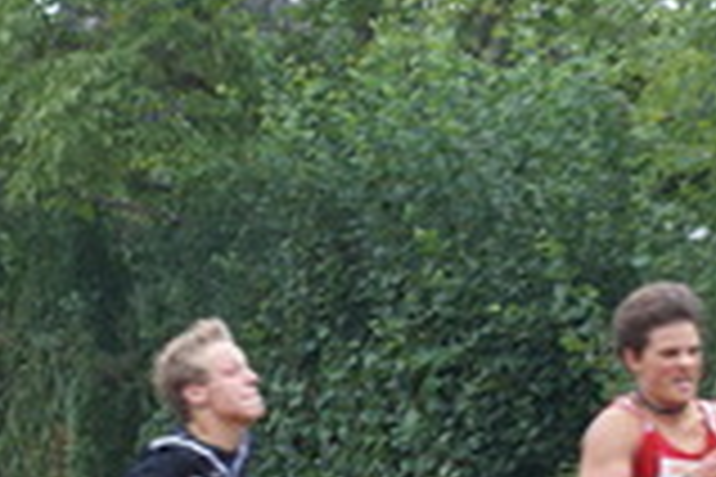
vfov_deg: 6.0
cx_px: 464
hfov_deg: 9.0
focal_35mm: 229
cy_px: 500
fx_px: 4548
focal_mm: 45
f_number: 5.6
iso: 400
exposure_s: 1/160
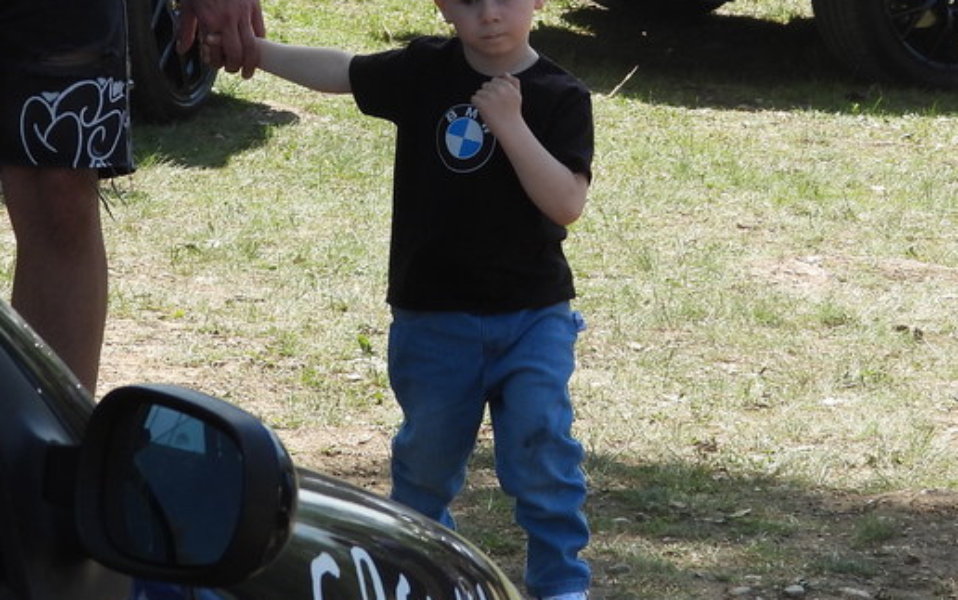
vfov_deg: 5.5
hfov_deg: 8.8
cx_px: 416
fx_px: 6243
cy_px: -69
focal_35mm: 239
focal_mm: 17.5
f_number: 3.5
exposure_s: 1/500
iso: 100
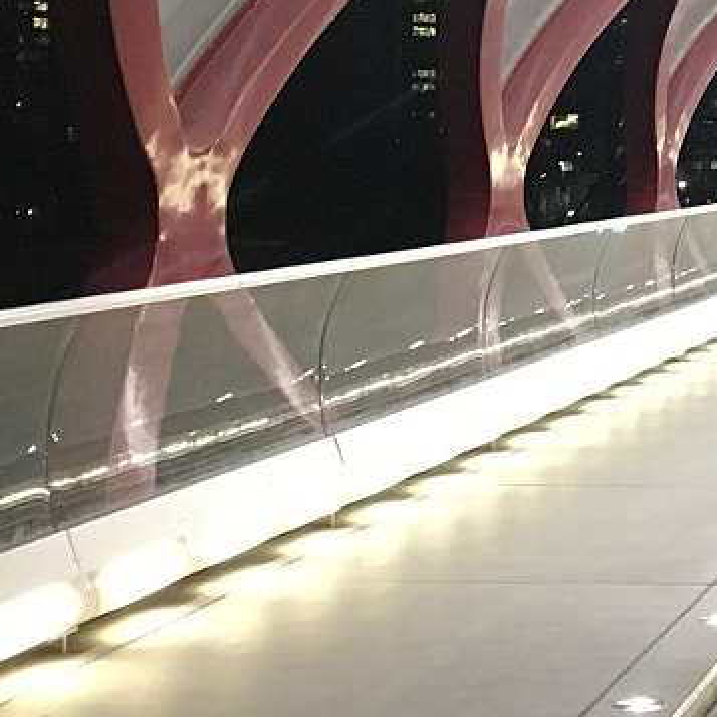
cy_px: 10
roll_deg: +0.7
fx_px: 2695
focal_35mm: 115
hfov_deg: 14.2
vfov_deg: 14.9
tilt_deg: +3.3
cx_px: 1060
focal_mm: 4.15
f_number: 2.2
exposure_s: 1/15
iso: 200
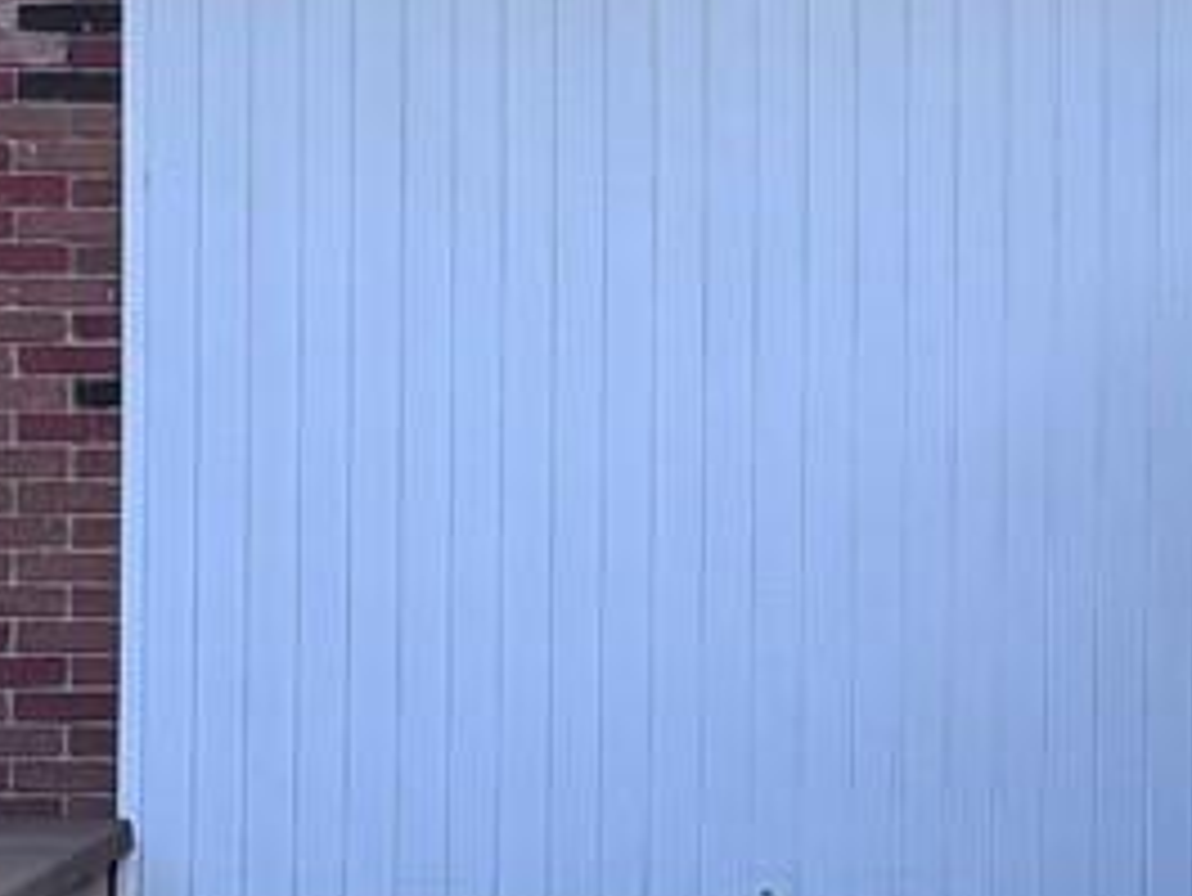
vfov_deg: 7.4
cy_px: 428
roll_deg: -0.6
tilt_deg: +1.1
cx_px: 1439
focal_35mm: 201
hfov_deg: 9.7
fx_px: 6925
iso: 50
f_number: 1.6
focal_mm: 5.96
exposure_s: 1/2513
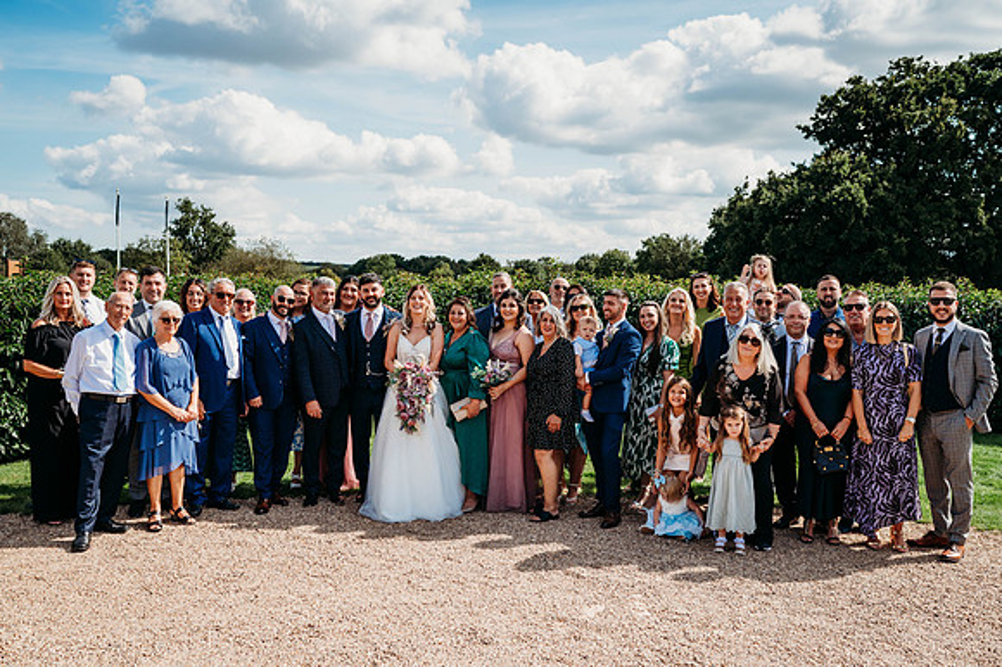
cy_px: 334
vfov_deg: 37.8
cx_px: 501
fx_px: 974
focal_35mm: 35
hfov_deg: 54.5
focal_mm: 35
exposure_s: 1/6400
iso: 400
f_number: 3.5
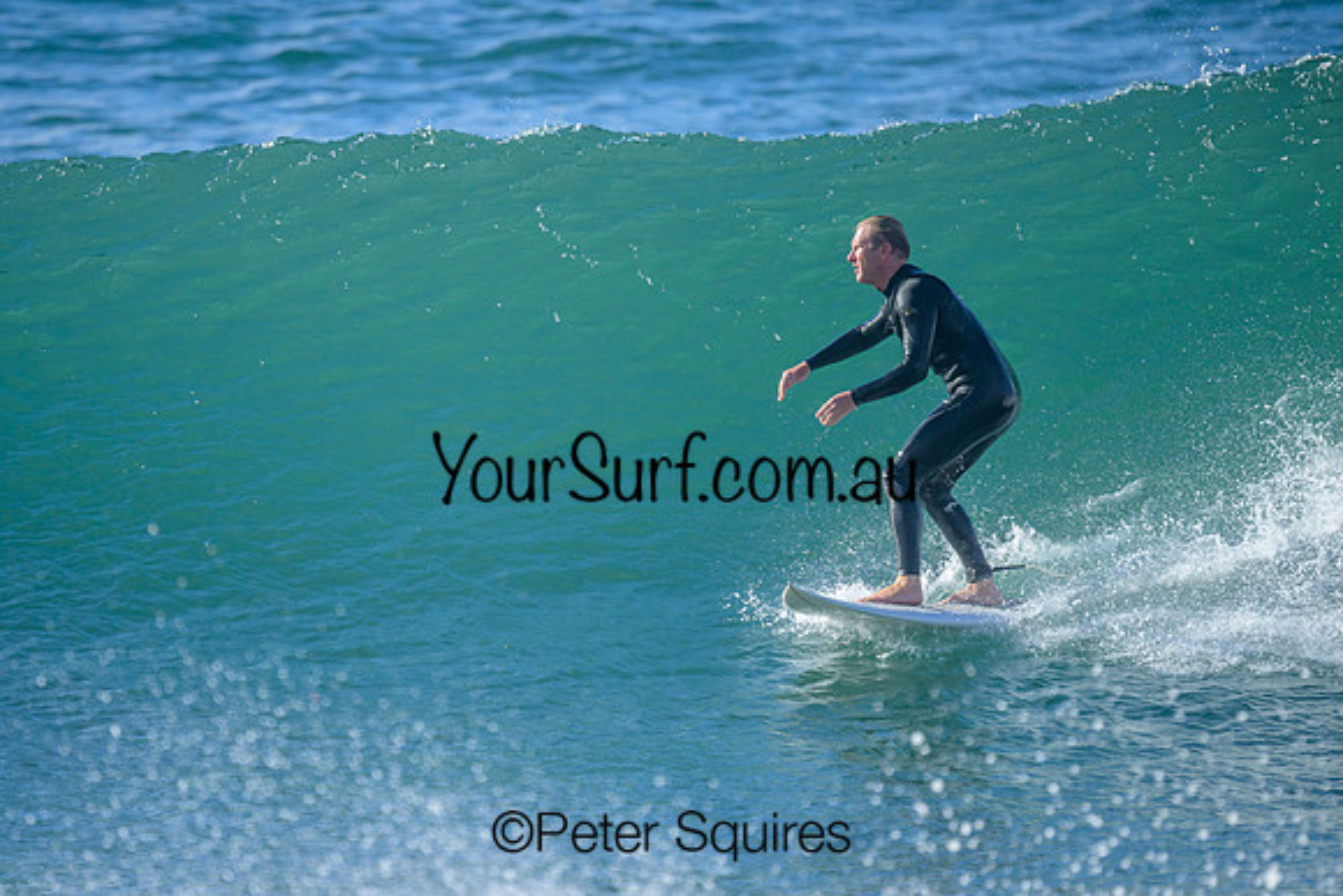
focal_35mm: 1100
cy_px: 410
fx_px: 41039
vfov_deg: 1.3
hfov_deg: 1.9
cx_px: 581
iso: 360
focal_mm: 800
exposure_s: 1/2000
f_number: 6.3
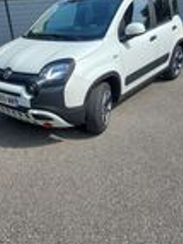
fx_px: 247
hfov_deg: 40.7
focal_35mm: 35
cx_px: 89
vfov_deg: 52.3
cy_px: 99
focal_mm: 4.6
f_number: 2
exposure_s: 1/613
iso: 25
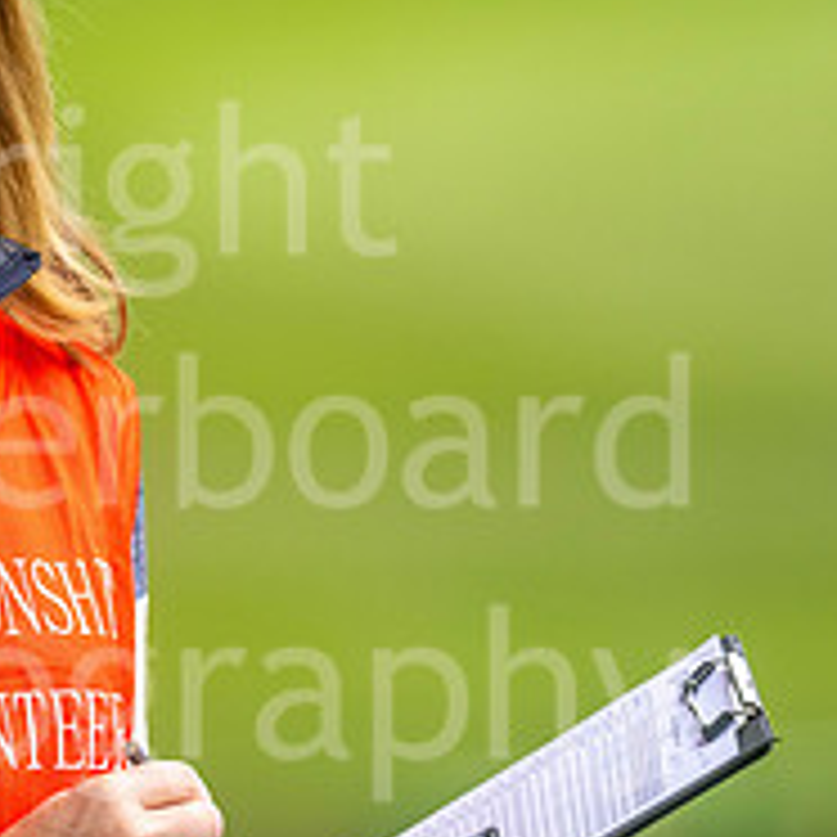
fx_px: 21775
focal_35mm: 796
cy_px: 475
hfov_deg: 2.2
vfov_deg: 2.2
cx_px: 117
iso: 640
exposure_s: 1/640
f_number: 4
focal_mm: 300
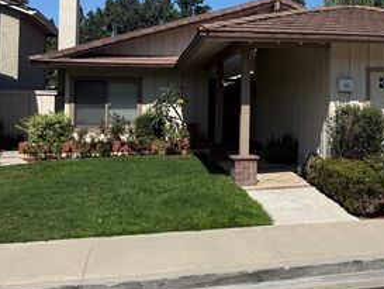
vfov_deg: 32.5
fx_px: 488
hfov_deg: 41.2
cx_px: 305
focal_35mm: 44
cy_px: 87
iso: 80
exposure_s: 1/6173
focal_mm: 6.76
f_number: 1.78
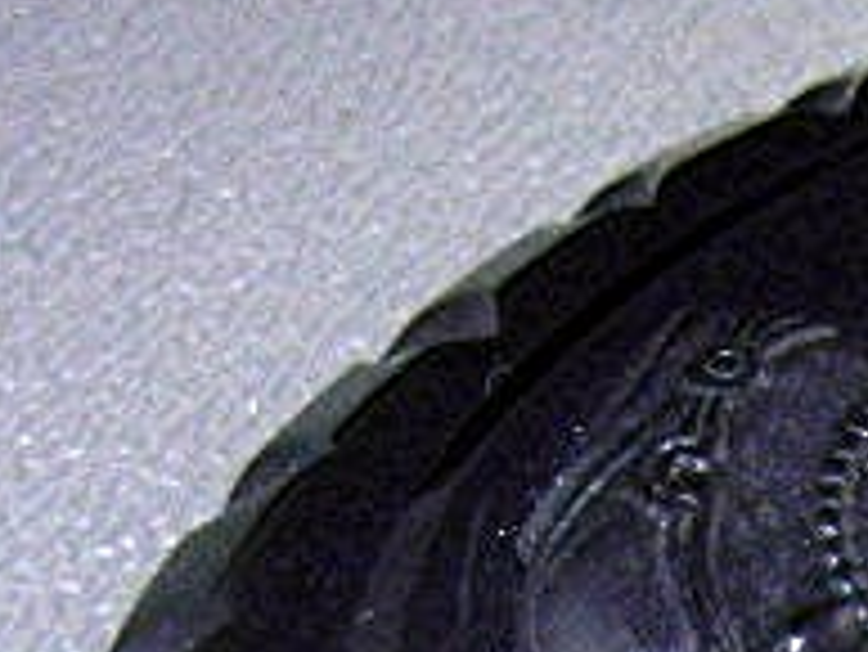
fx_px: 4316
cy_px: 773
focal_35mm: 172
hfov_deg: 11.1
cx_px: 1201
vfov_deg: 8.6
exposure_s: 1/30
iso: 800
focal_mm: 9.3
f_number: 7.8
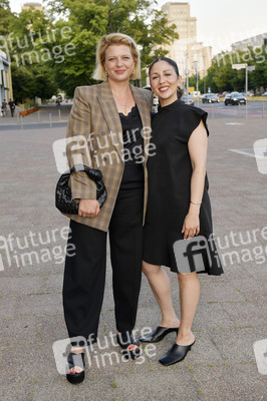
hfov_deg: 33.3
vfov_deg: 48.5
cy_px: 200
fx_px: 446
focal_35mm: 40
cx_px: 134
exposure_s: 1/200
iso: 320
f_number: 5.6
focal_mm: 40
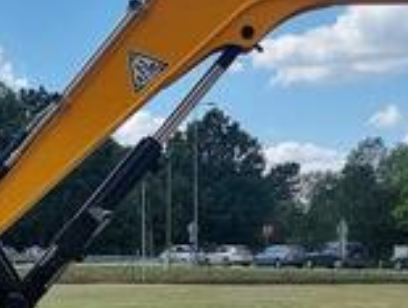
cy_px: 342
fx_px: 1040
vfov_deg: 16.3
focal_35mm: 88
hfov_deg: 21.7
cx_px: 34
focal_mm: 6.7
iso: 50
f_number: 1.8
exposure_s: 1/932
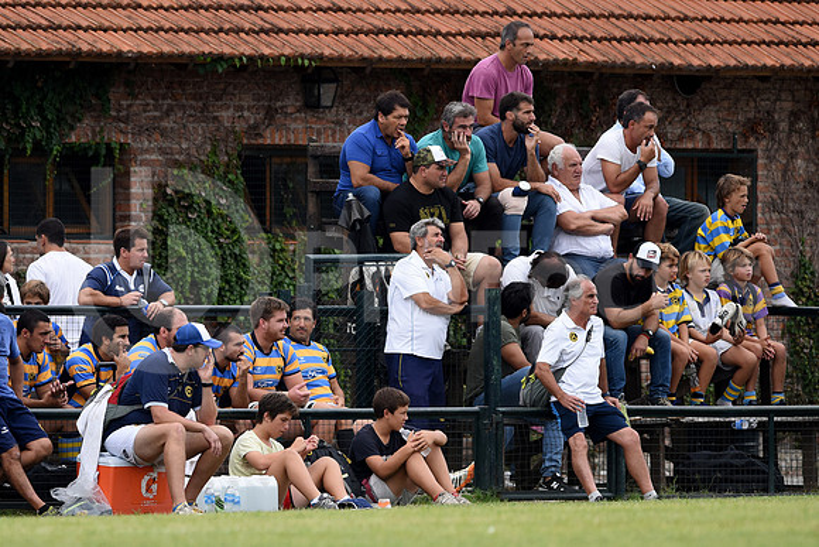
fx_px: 9557
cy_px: 274
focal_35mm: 420
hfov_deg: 4.9
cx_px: 410
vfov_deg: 3.3
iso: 400
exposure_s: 1/1000
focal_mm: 420
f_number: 4
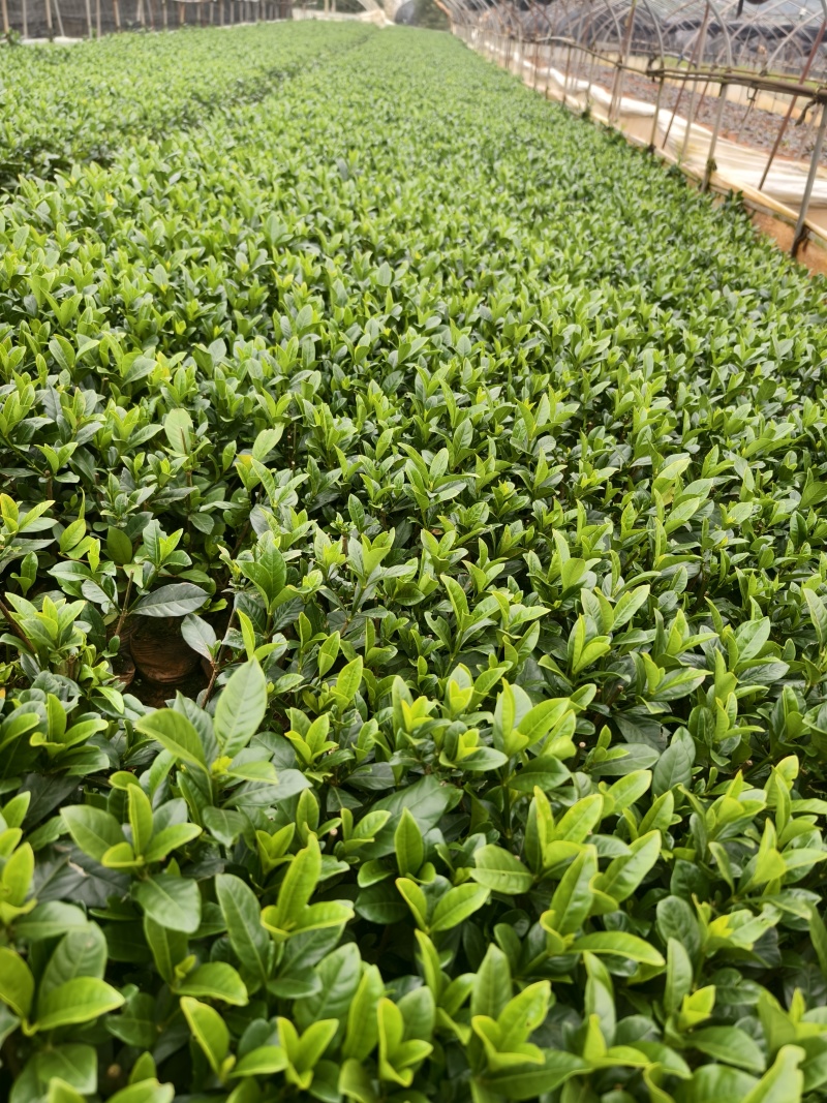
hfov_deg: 58.9
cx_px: 414
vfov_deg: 73.9
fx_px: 733
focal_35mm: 23
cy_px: 552
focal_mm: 8.67
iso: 50
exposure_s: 1/104
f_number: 1.75
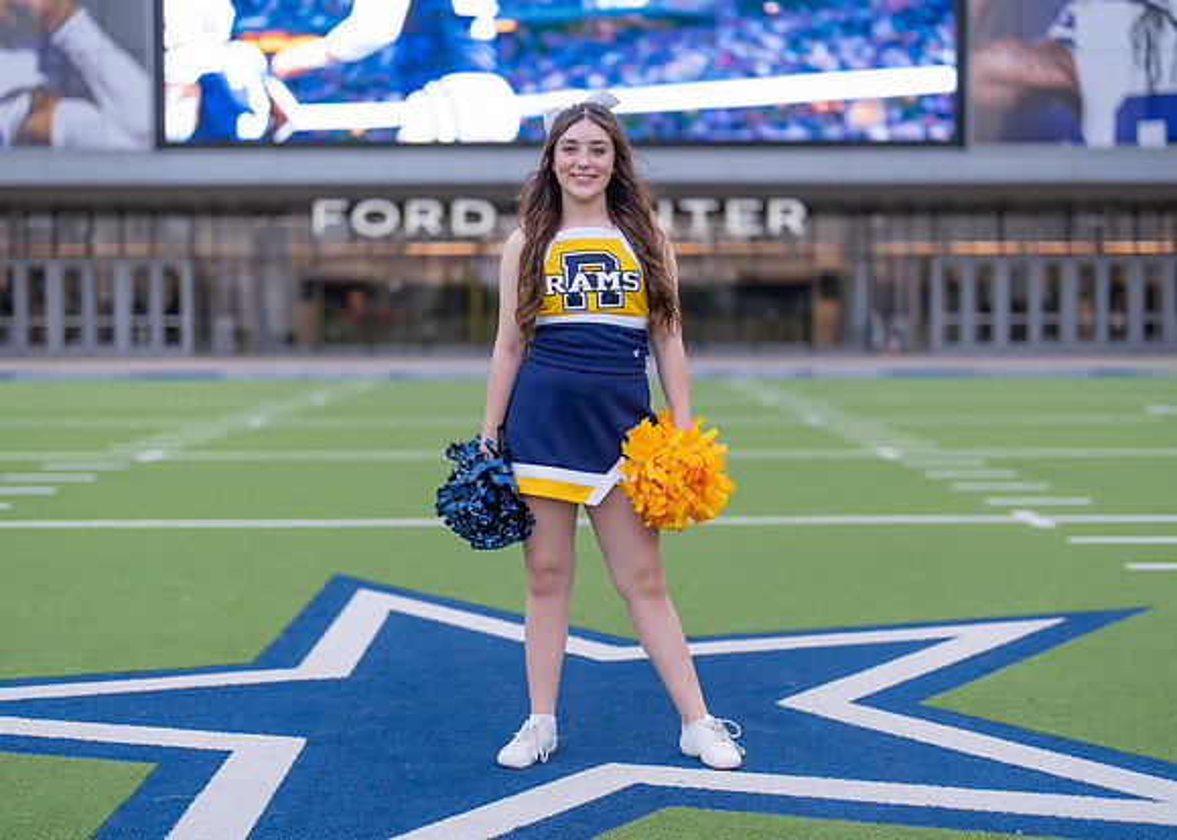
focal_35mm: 55
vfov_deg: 25.8
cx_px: 606
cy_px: 438
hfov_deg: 35.5
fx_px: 1837
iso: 100
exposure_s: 1/400
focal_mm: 50
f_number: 1.2
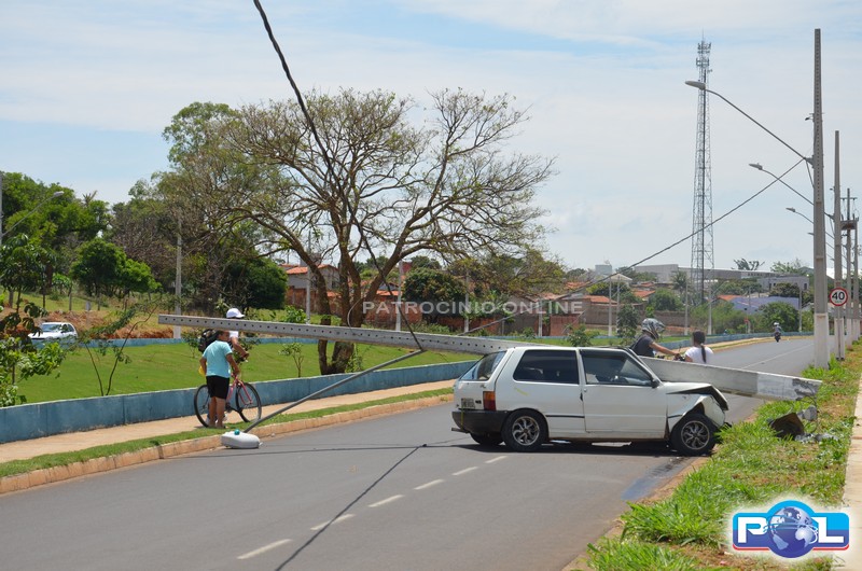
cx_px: 431
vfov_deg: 14.6
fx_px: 2222
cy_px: 286
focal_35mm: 93
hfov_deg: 22.0
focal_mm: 62
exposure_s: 1/320
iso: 100
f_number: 8
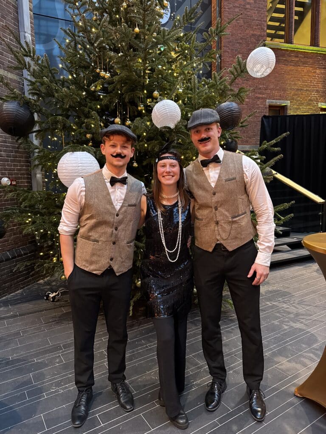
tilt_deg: -8.4
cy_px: 217
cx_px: 163
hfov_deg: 56.8
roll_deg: +0.6
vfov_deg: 71.6
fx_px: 301
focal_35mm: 24
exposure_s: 1/33
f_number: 1.78
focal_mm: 6.76
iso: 640
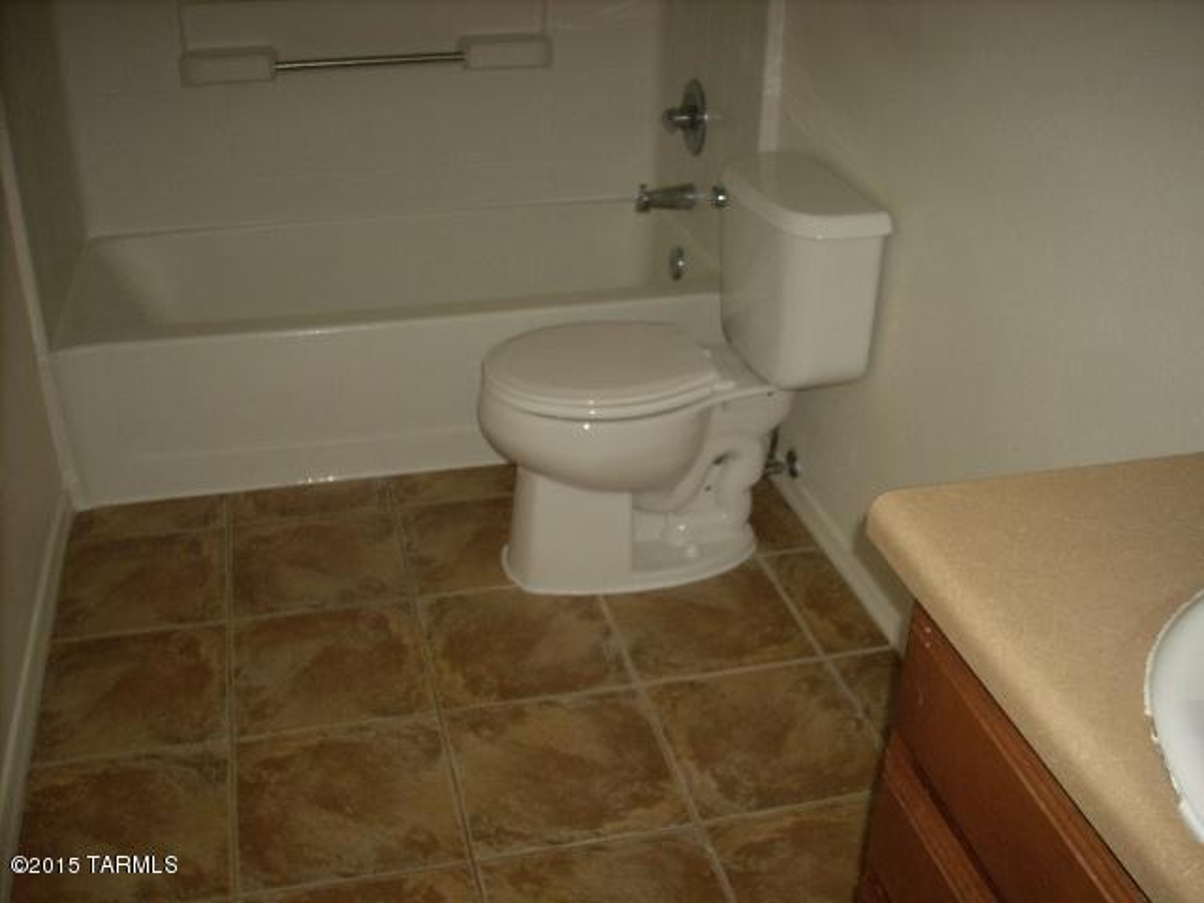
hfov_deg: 50.1
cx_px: 602
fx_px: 1287
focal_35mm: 37
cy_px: 452
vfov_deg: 38.7
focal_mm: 6.2
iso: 64
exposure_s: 1/60
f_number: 2.8
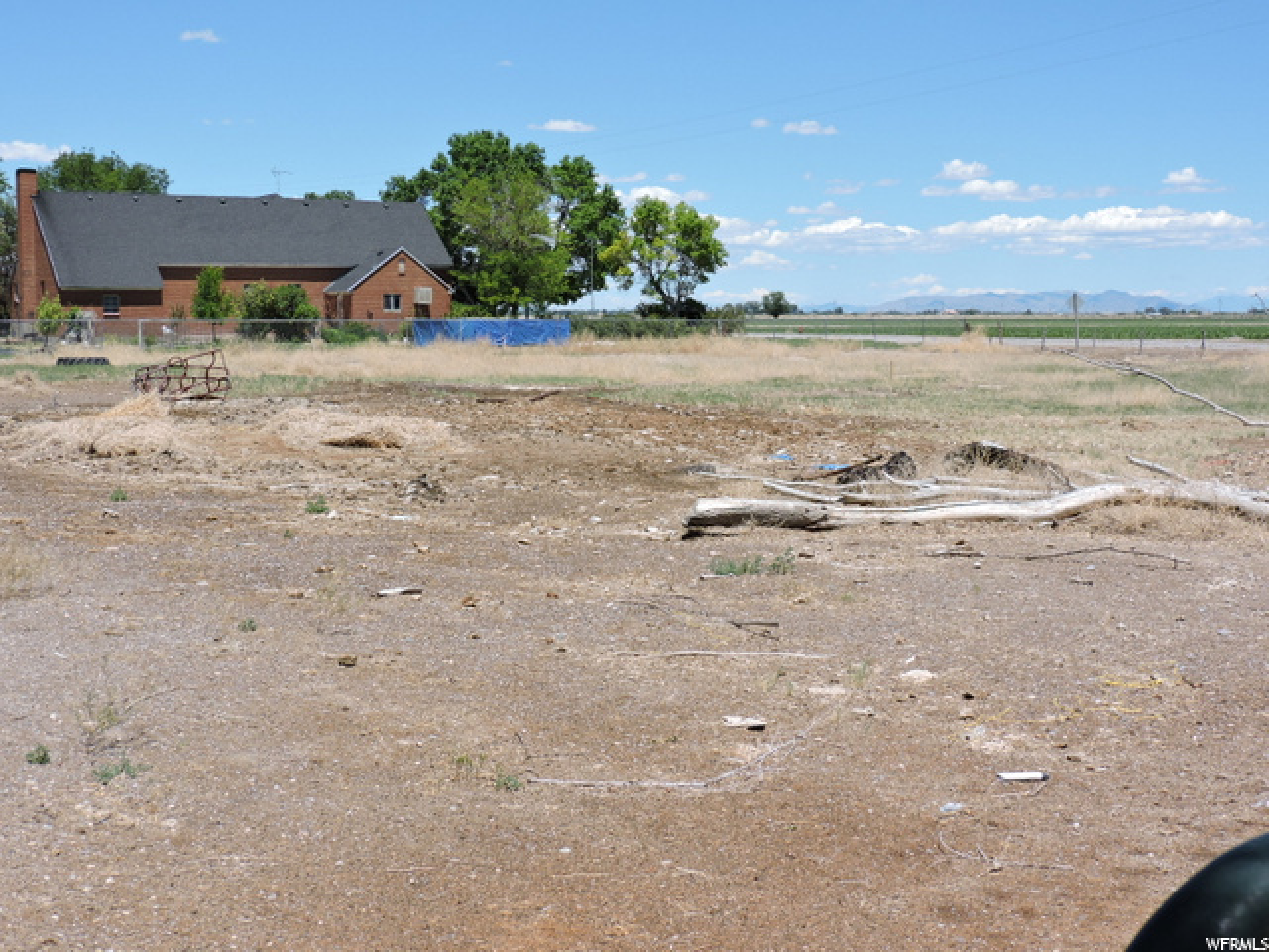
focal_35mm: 50
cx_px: 634
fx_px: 1833
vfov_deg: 29.1
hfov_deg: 38.2
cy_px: 476
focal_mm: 8.9
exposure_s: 1/1000
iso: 100
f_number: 3.6
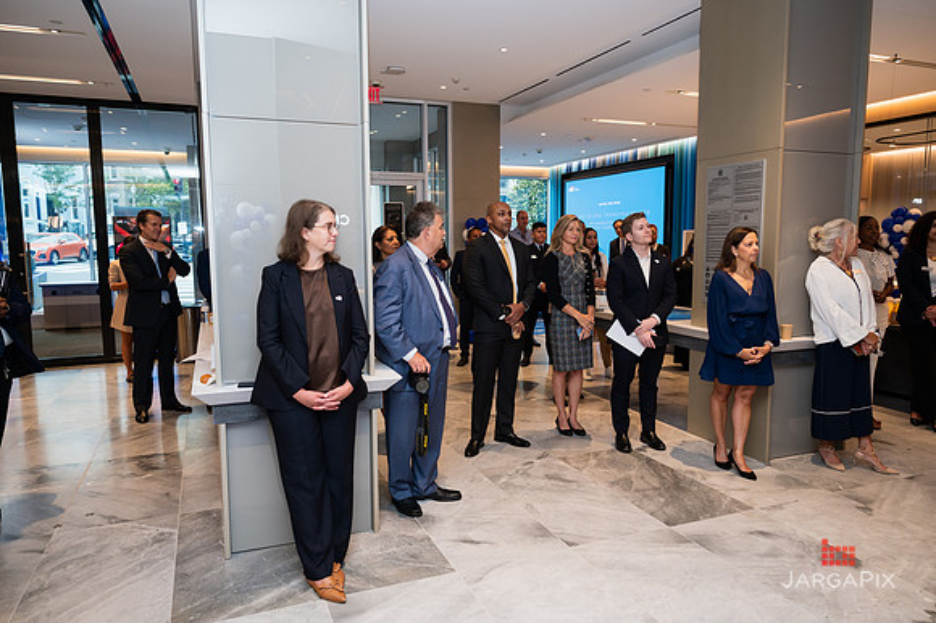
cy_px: 312
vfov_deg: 51.7
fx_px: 643
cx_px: 468
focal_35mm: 25
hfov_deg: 72.1
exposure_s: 1/160
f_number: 3.2
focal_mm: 24
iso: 400
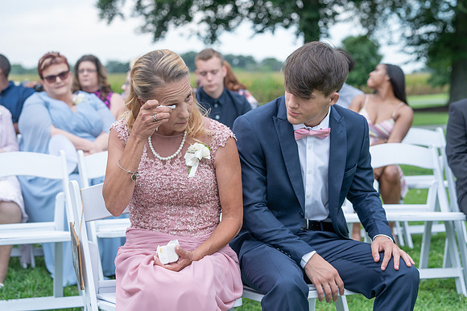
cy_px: 159
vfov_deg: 18.8
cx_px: 234
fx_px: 943
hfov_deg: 27.8
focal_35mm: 73
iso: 100
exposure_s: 1/250
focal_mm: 70
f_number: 4
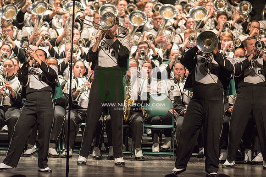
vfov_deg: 4.6
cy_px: 88
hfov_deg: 6.9
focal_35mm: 300
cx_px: 133
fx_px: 2217
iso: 4000
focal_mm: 300
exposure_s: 1/500
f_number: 2.8
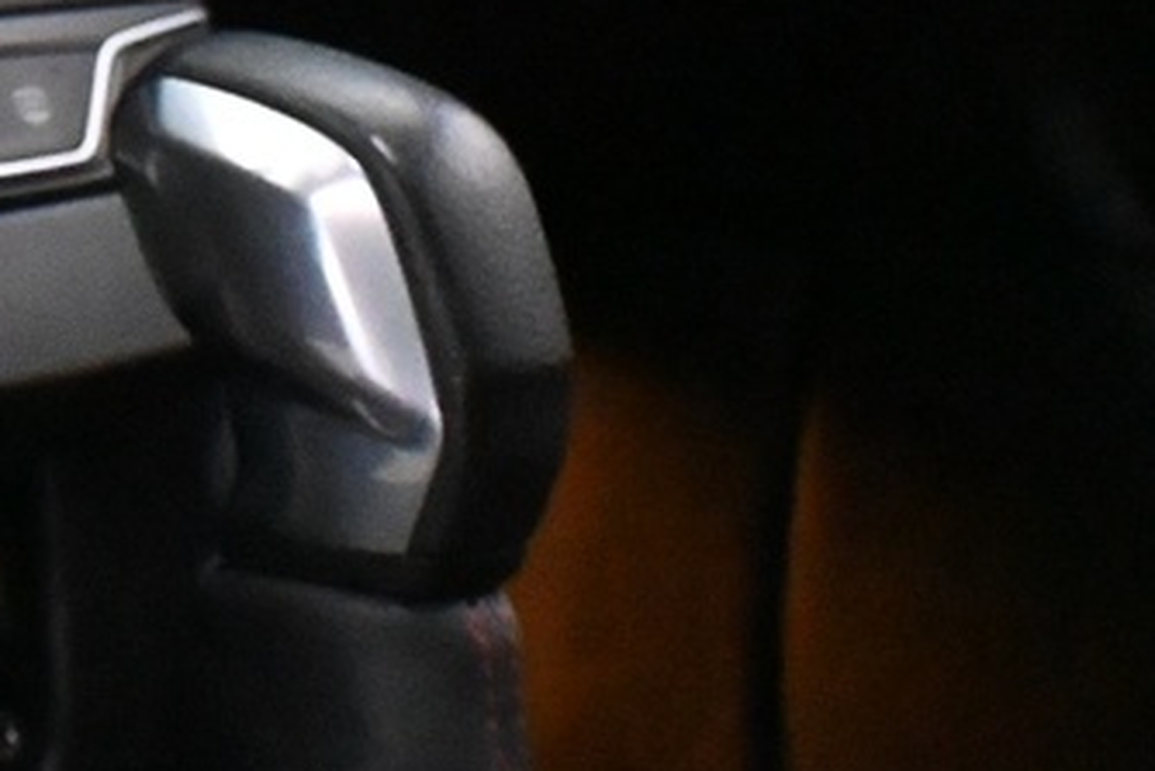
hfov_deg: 8.9
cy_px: -885
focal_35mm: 218
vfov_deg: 6.1
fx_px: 6997
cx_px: -1127
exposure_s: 1/60
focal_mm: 30
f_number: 4.8
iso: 9000
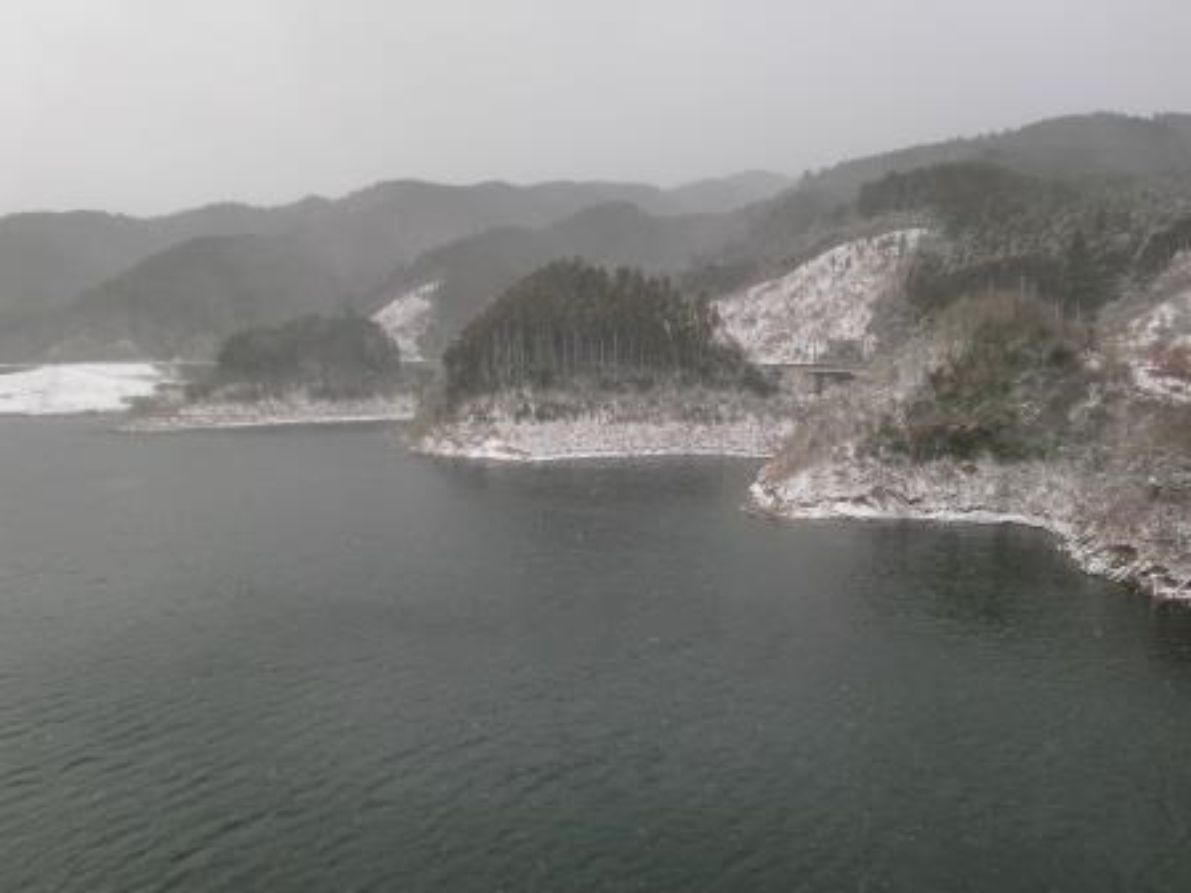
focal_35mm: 28
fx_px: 963
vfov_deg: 49.7
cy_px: 446
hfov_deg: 63.4
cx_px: 596
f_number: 2.6
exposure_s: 1/320
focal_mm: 4.65
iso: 64
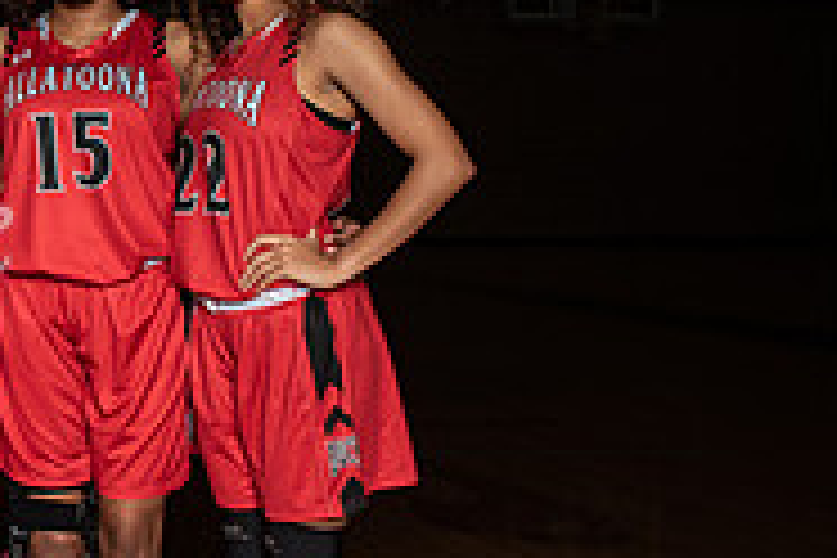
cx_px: -333
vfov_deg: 16.8
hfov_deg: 21.8
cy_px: 133
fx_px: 1883
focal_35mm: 81
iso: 320
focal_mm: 26
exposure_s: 1/200
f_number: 14
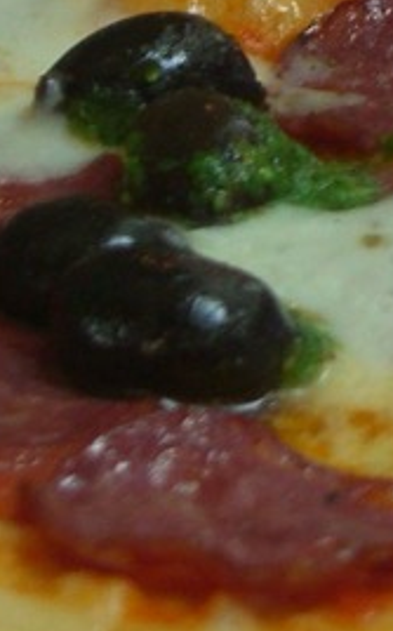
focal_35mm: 296
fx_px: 5083
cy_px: -34
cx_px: 821
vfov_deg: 7.1
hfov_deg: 4.4
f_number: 4
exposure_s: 1/80
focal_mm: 14.2
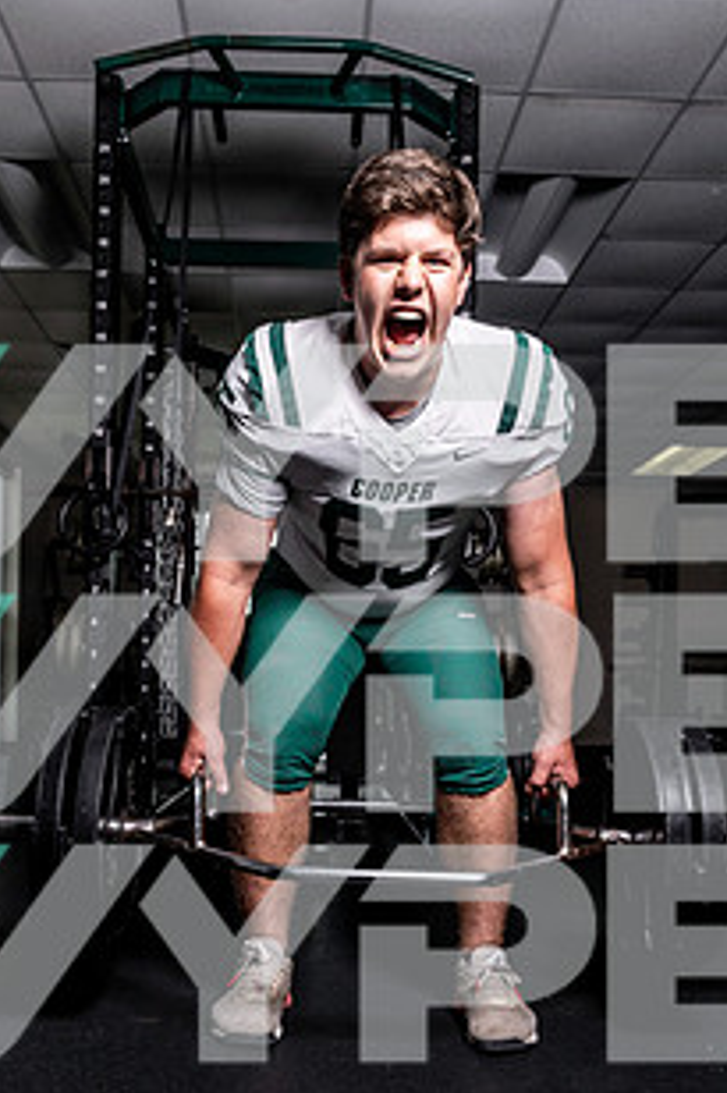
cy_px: 706
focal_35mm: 38
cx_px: 326
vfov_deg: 50.0
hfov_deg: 35.0
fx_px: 1152
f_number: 8
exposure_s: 1/640
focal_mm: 26
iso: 100
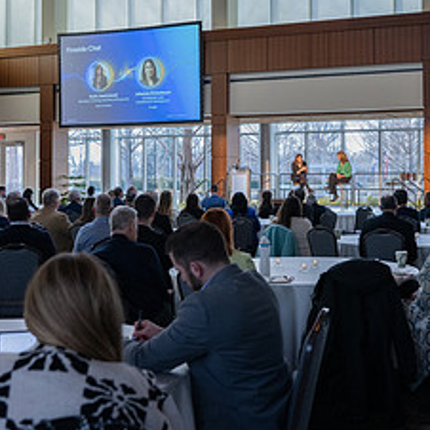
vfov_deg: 29.4
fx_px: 815
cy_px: 147
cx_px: 268
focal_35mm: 58
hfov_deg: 29.4
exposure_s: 1/200
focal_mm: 24
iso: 500
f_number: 2.8
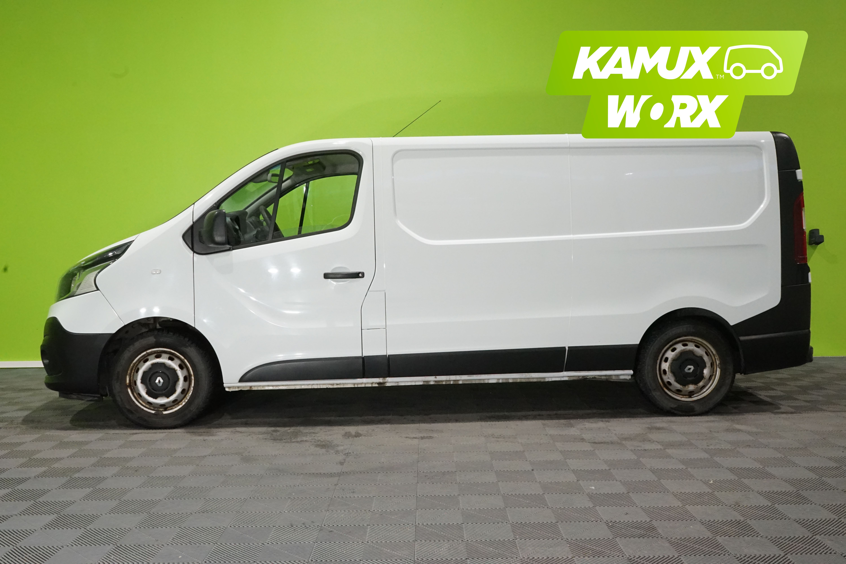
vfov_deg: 38.9
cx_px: 423
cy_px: 282
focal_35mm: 34
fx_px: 799
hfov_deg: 55.8
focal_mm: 34
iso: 6400
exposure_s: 1/60
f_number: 14
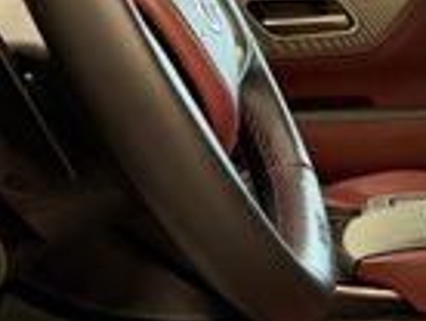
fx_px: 1368
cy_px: 46
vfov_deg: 13.3
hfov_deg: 16.2
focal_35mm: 111
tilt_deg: -5.3
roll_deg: -0.6
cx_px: 639
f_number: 1.78
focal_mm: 6.76
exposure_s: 1/60
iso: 320
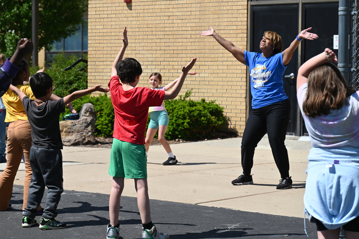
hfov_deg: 19.5
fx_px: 1046
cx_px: 180
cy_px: 120
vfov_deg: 13.0
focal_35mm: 105
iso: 100
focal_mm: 105
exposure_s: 1/400
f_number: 7.1
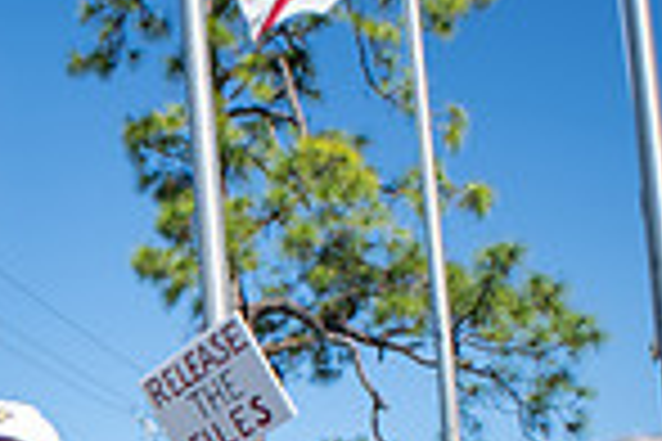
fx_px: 1453
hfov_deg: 23.3
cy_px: 646
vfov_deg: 16.0
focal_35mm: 79
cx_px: -149
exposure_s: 1/640
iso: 64
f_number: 6.3
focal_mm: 20
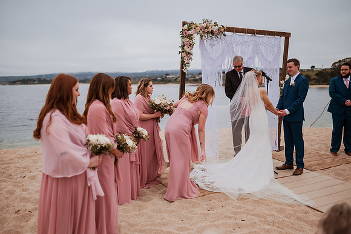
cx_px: 176
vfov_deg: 37.8
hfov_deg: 54.5
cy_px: 117
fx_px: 341
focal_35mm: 35
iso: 500
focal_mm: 35
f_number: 1.8
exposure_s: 1/5000
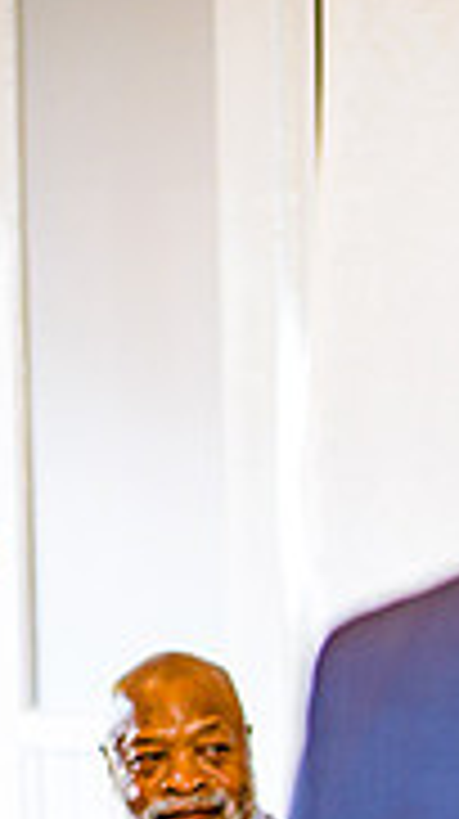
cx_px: 1150
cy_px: 943
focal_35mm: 389
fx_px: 8440
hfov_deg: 3.1
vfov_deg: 5.5
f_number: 1.8
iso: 160
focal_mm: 105
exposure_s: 1/125
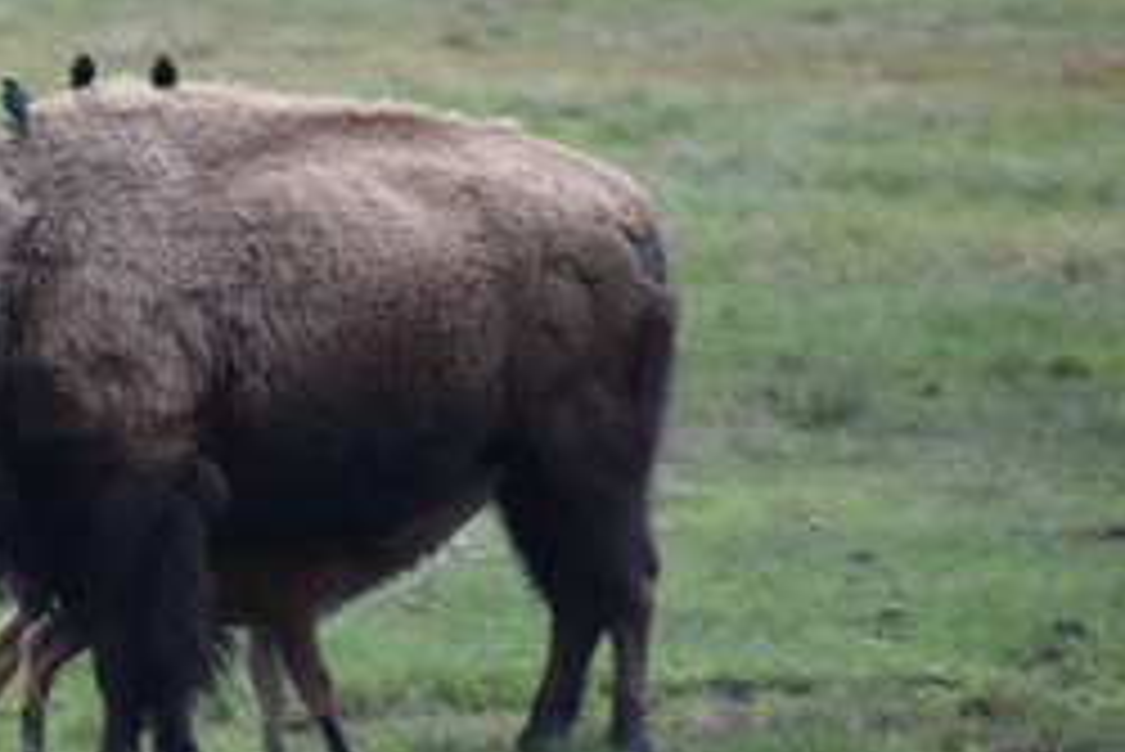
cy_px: 475
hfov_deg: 2.0
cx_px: 90
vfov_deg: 1.4
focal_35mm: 1006
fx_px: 31454
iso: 450
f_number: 6.3
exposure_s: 1/250
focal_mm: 300
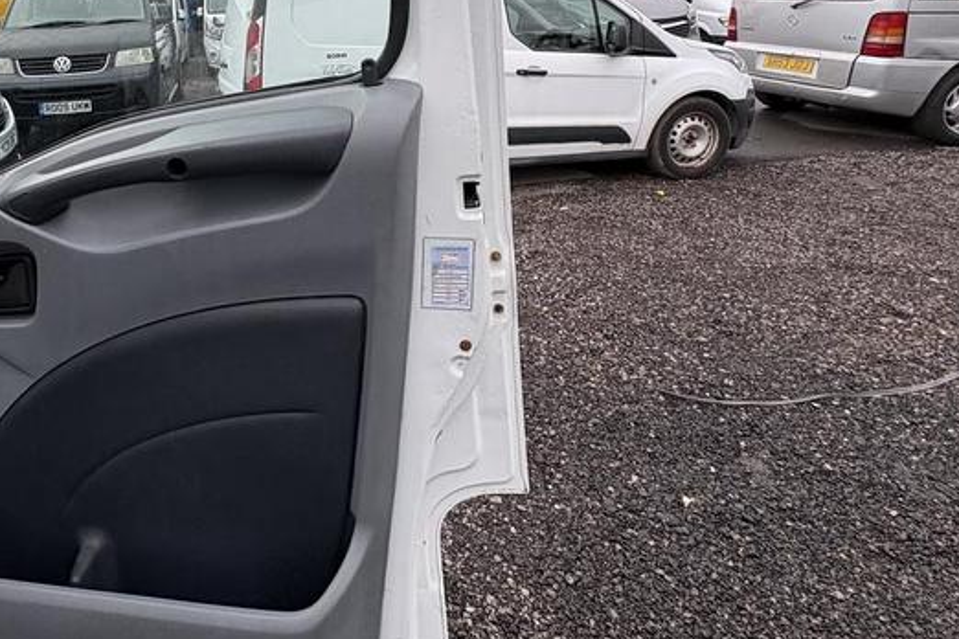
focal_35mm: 25
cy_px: 121
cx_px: 265
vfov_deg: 48.2
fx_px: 666
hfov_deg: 67.9
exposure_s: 1/302
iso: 40
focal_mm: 2.22
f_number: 2.2
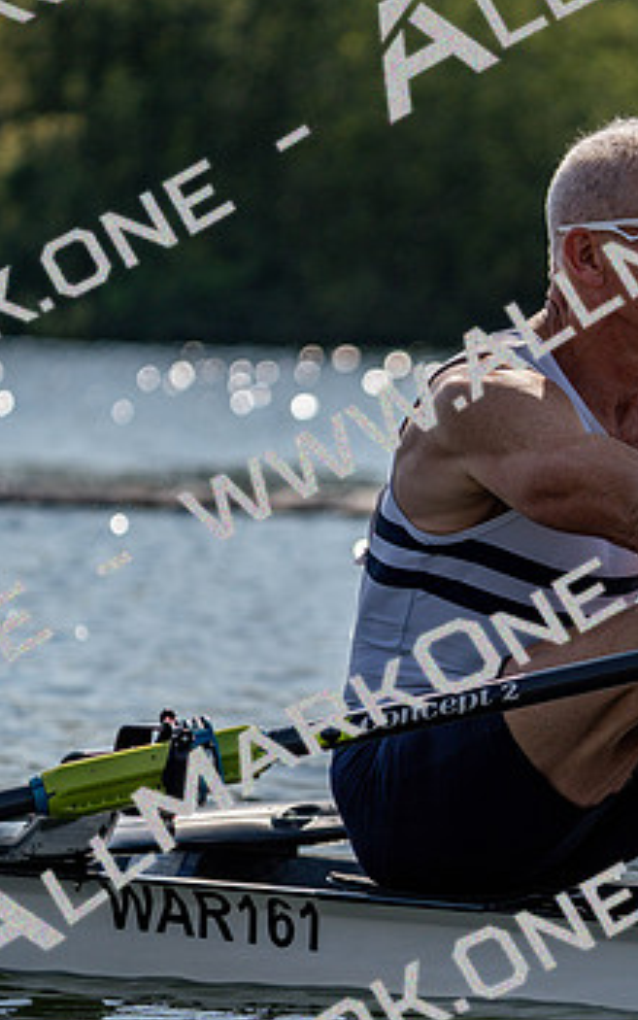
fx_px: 9395
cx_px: 539
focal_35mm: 338
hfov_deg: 3.9
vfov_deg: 6.2
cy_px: 549
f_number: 5.6
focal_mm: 200
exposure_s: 1/1600
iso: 100
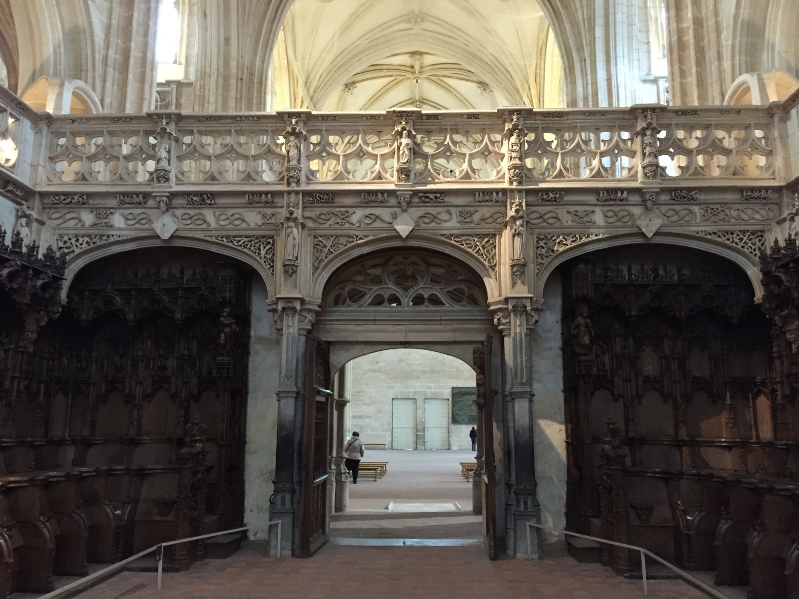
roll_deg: -0.7
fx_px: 669
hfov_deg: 61.7
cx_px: 400
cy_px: 300
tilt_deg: +10.2
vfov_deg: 48.2
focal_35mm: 29
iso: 320
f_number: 2.2
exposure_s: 1/17
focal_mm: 4.15
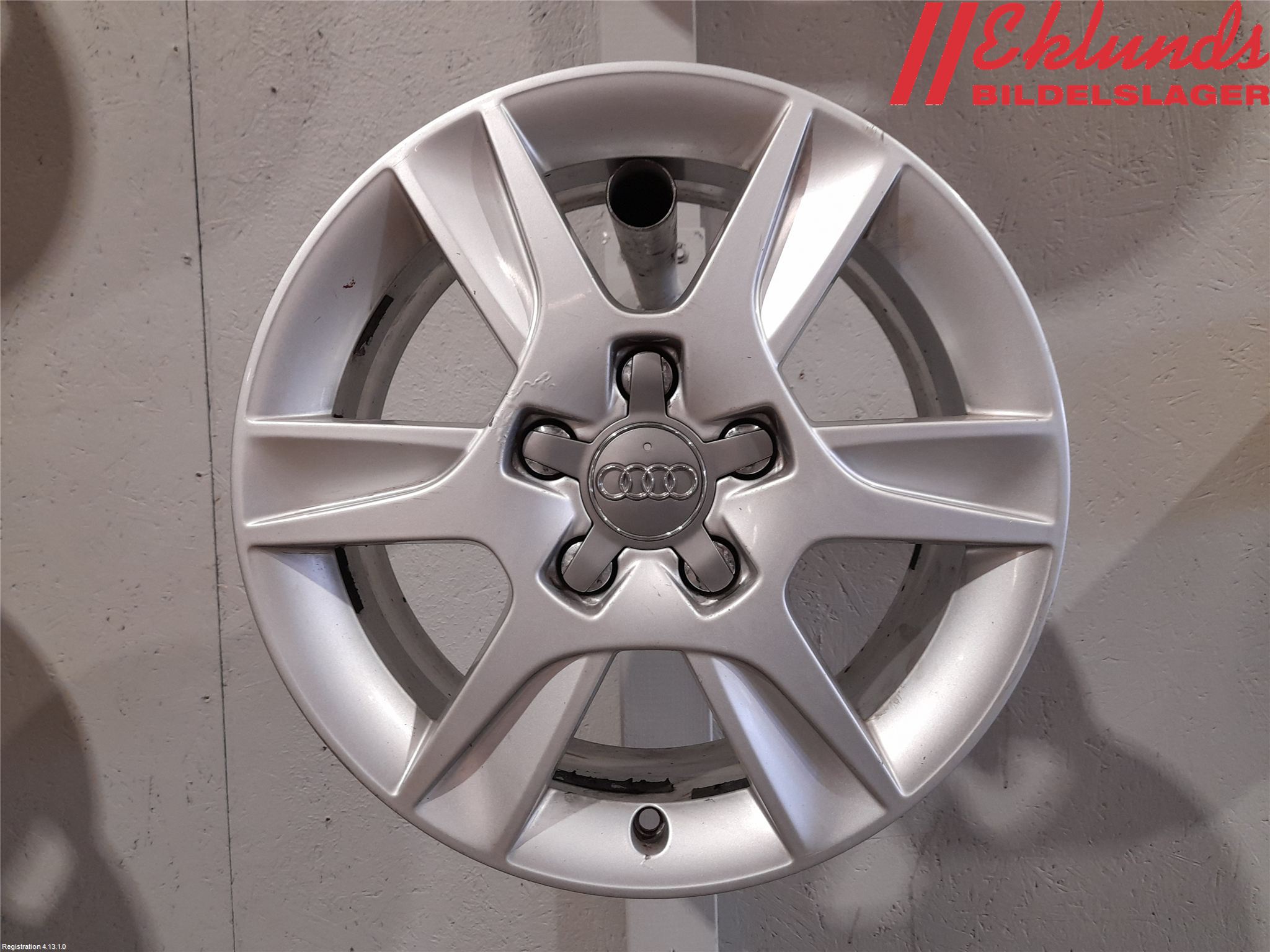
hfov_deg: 69.4
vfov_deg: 54.9
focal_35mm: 25
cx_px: 635
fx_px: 917
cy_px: 476
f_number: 2
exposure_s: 1/50
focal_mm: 4.6
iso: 200
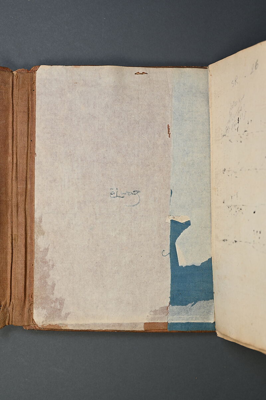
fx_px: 554
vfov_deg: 39.6
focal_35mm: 50
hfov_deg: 27.0
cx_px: 133
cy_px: 200
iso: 250
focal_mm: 50
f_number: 5.6
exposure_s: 1/100
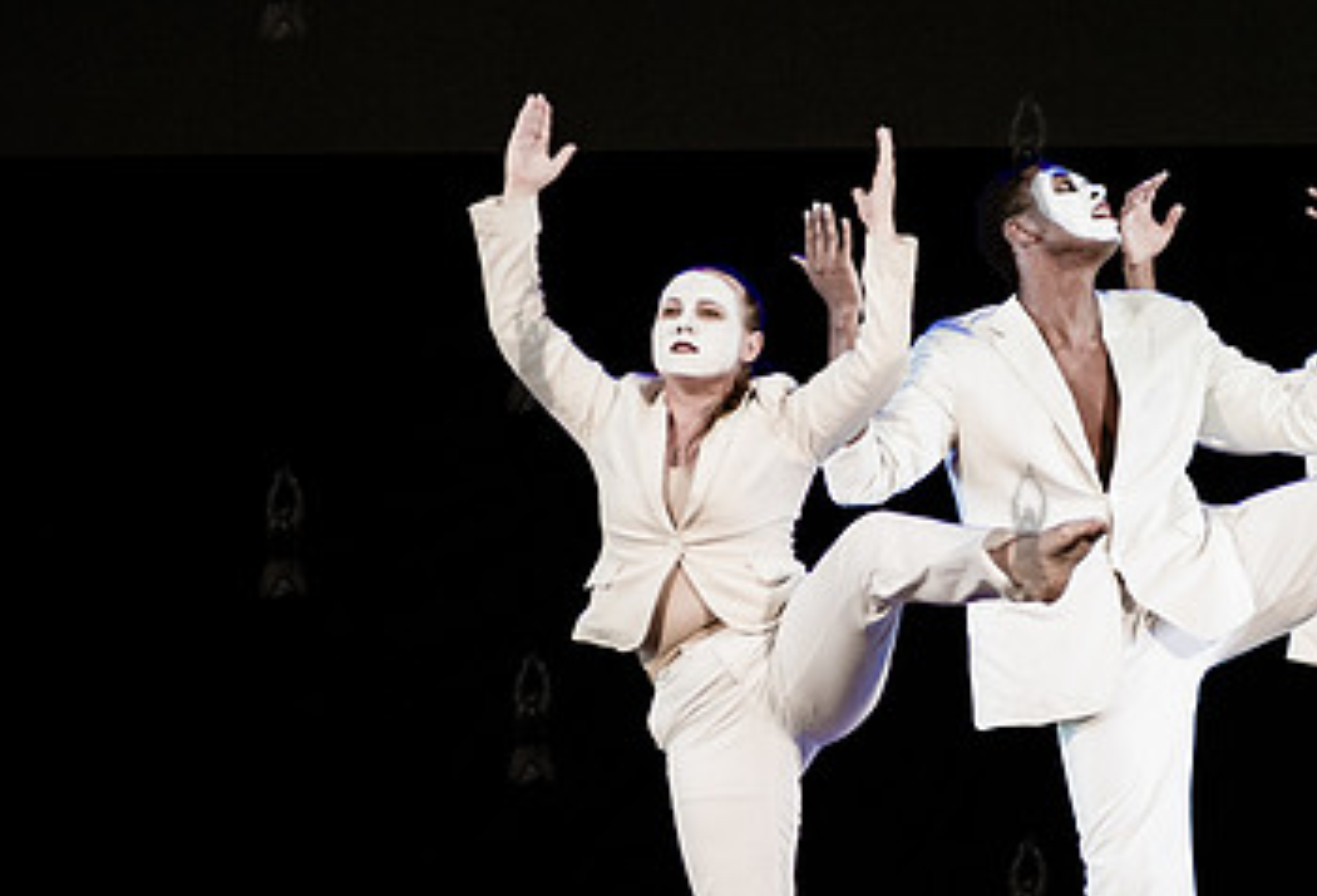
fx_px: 17005
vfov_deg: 3.0
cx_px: 692
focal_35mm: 462
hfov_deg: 4.4
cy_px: 579
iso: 3200
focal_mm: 200
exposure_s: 1/1000
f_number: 2.8
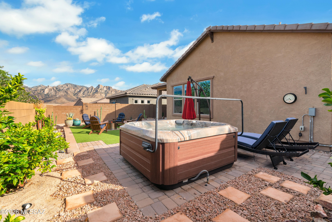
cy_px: 111
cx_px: 166
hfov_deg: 96.7
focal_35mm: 16
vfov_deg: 73.8
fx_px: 148
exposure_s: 1/160
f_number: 8
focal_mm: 16
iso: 320
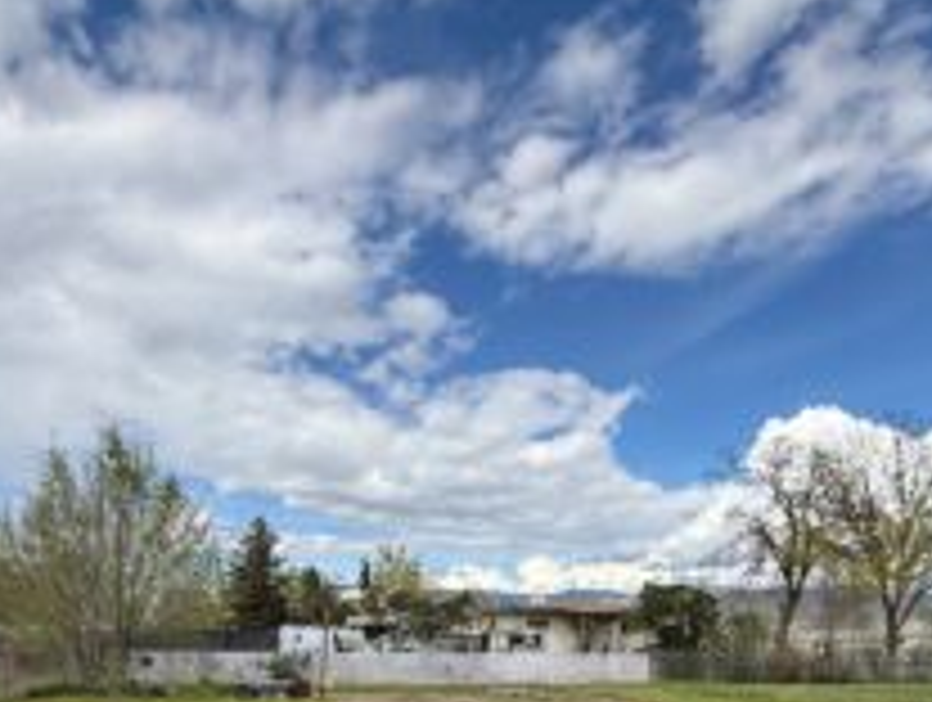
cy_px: 652
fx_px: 728
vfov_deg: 45.8
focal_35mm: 27
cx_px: 446
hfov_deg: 65.2
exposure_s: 1/2237
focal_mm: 2.22
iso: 50
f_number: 2.2
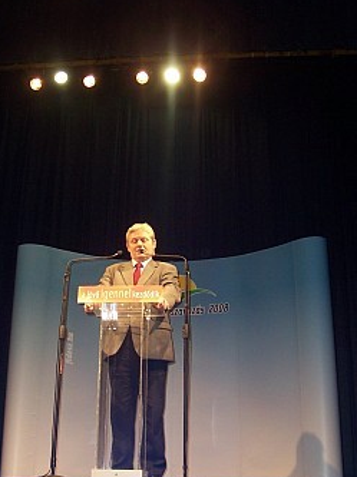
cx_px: 163
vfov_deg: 41.3
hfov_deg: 31.4
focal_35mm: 46
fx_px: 634
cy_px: 236
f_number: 2.7
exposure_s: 1/60
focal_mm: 5.6
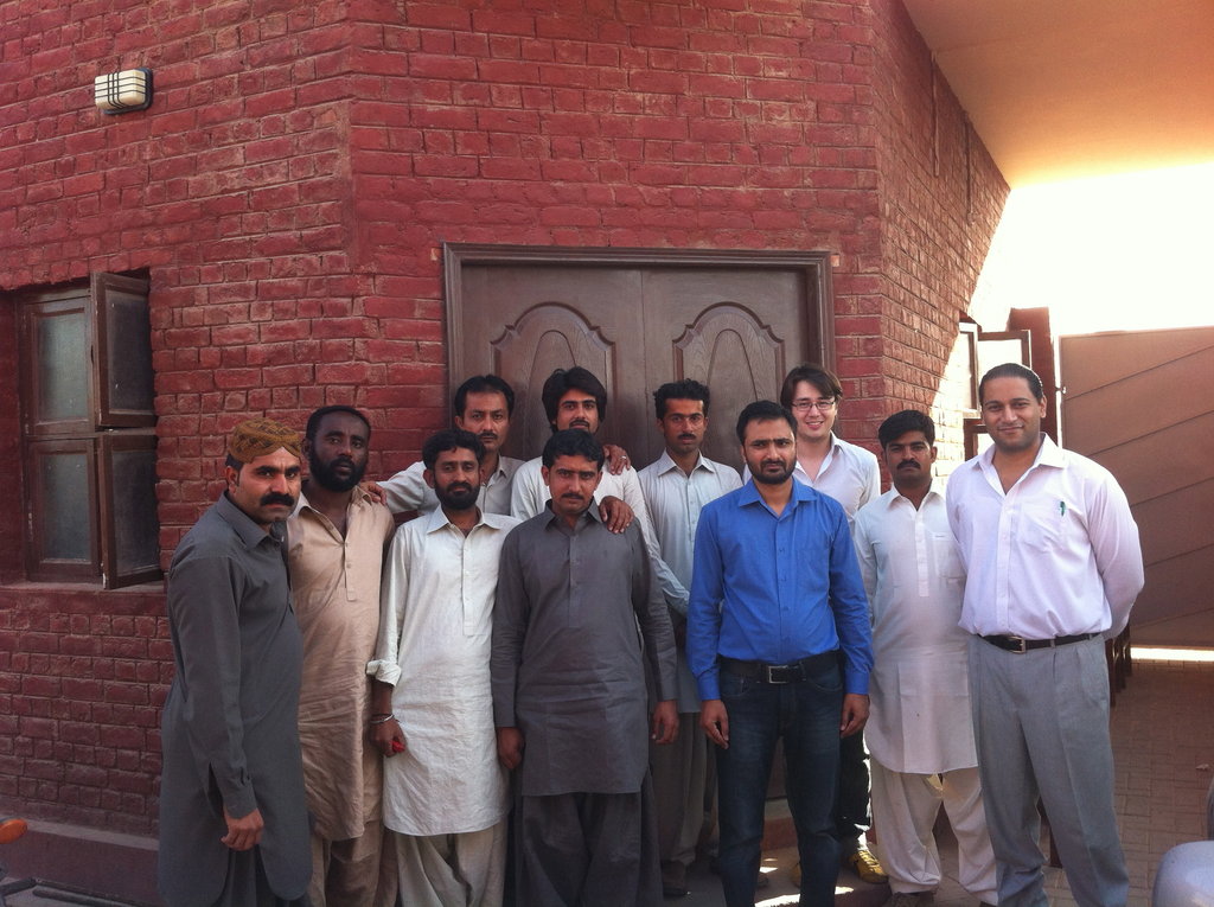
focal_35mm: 35
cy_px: 454
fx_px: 1226
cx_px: 607
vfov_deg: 40.6
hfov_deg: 52.7
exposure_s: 1/120
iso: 80
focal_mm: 3.85
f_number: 2.8
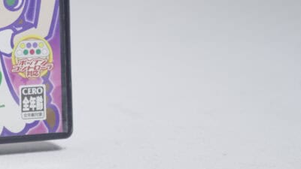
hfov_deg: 17.8
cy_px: -72
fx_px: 902
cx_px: -79
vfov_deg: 10.4
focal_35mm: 113
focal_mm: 36
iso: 100
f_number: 4.5
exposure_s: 1/8
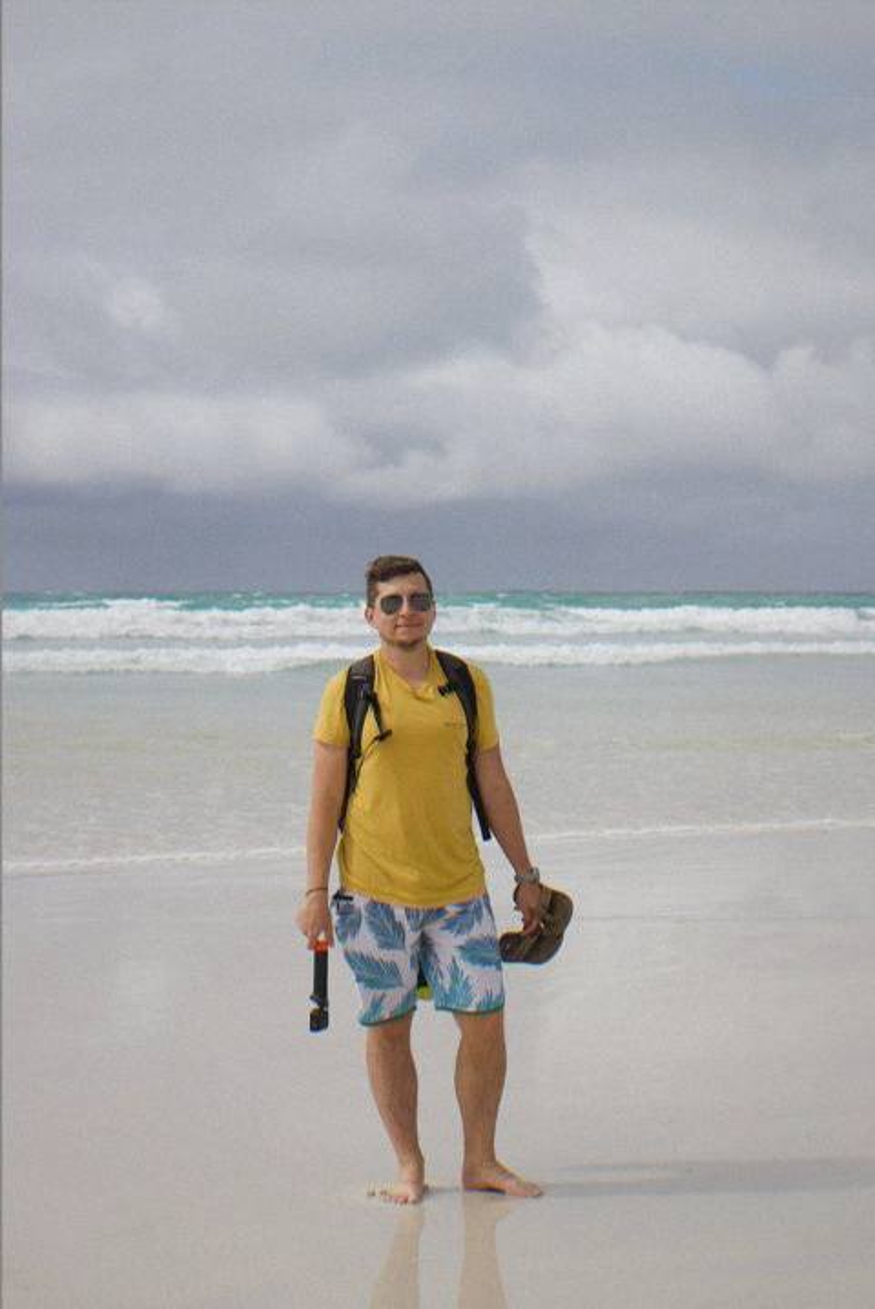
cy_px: 654
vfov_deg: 54.4
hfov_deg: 37.9
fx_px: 1273
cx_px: 438
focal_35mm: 35
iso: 320
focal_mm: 35
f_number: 9
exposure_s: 1/640
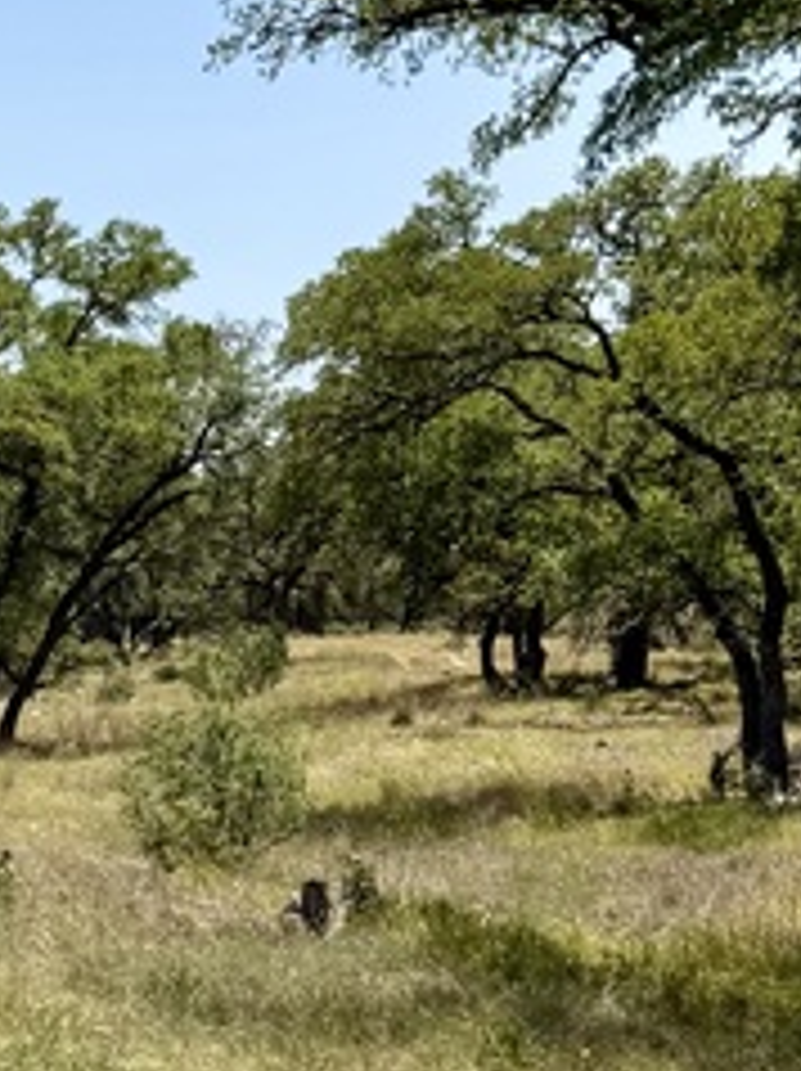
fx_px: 3369
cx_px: -446
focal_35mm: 109
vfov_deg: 17.9
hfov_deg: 12.8
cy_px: 855
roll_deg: +3.5
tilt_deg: -3.8
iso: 80
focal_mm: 6.76
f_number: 1.78
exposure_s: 1/4405
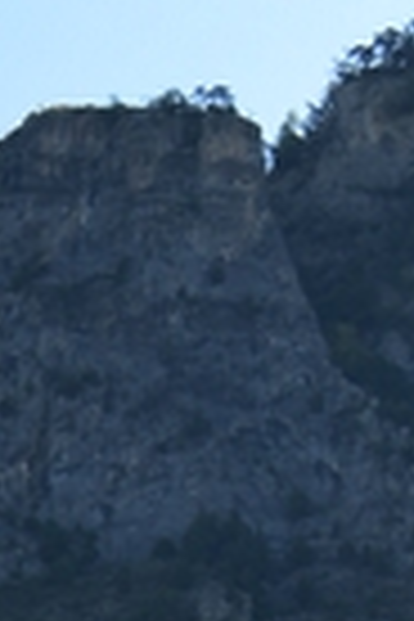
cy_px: 2218
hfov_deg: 3.5
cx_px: -736
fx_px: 6548
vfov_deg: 5.0
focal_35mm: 380
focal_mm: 35
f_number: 8
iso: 100
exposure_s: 1/80
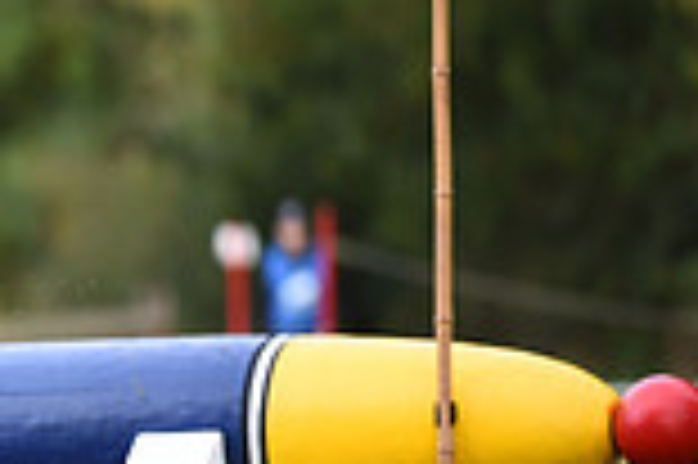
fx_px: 21712
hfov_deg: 1.8
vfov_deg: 1.2
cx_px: -603
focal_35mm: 1121
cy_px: 392
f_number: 4.5
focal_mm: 300
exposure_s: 1/1000
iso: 1250
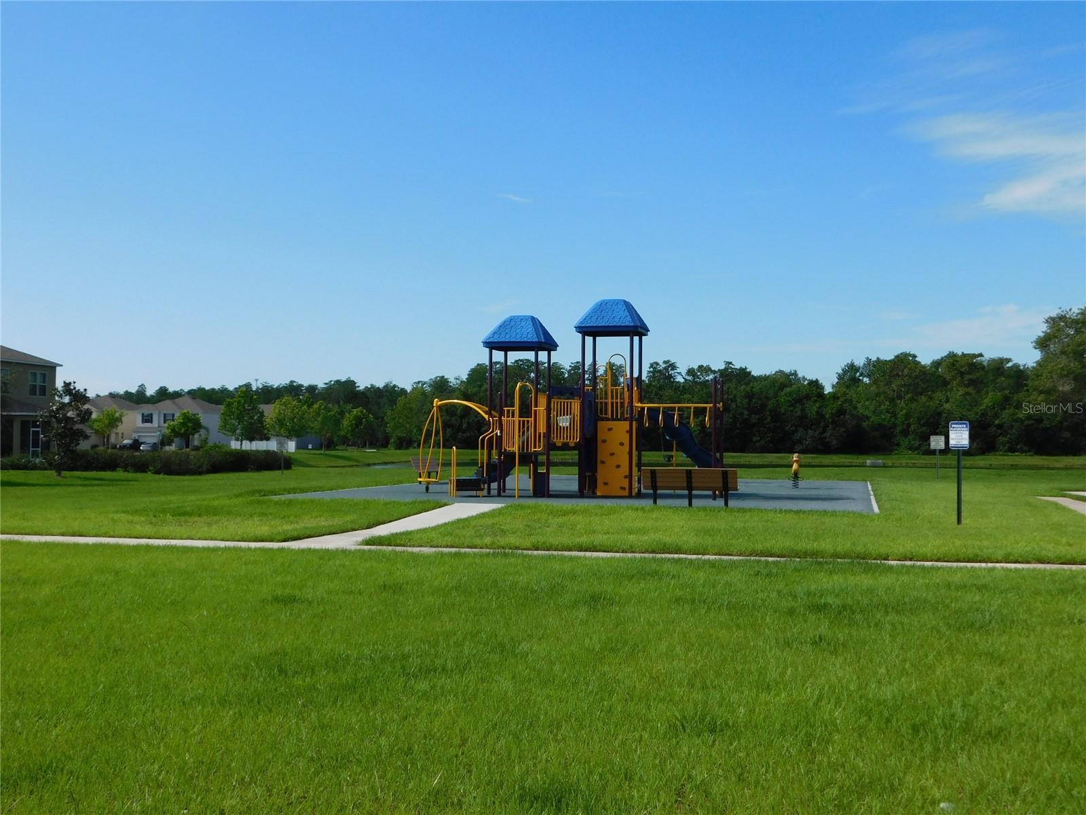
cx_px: 543
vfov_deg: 39.7
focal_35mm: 36
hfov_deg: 51.4
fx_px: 1129
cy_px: 408
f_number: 7
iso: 125
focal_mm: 6.3
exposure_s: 1/400
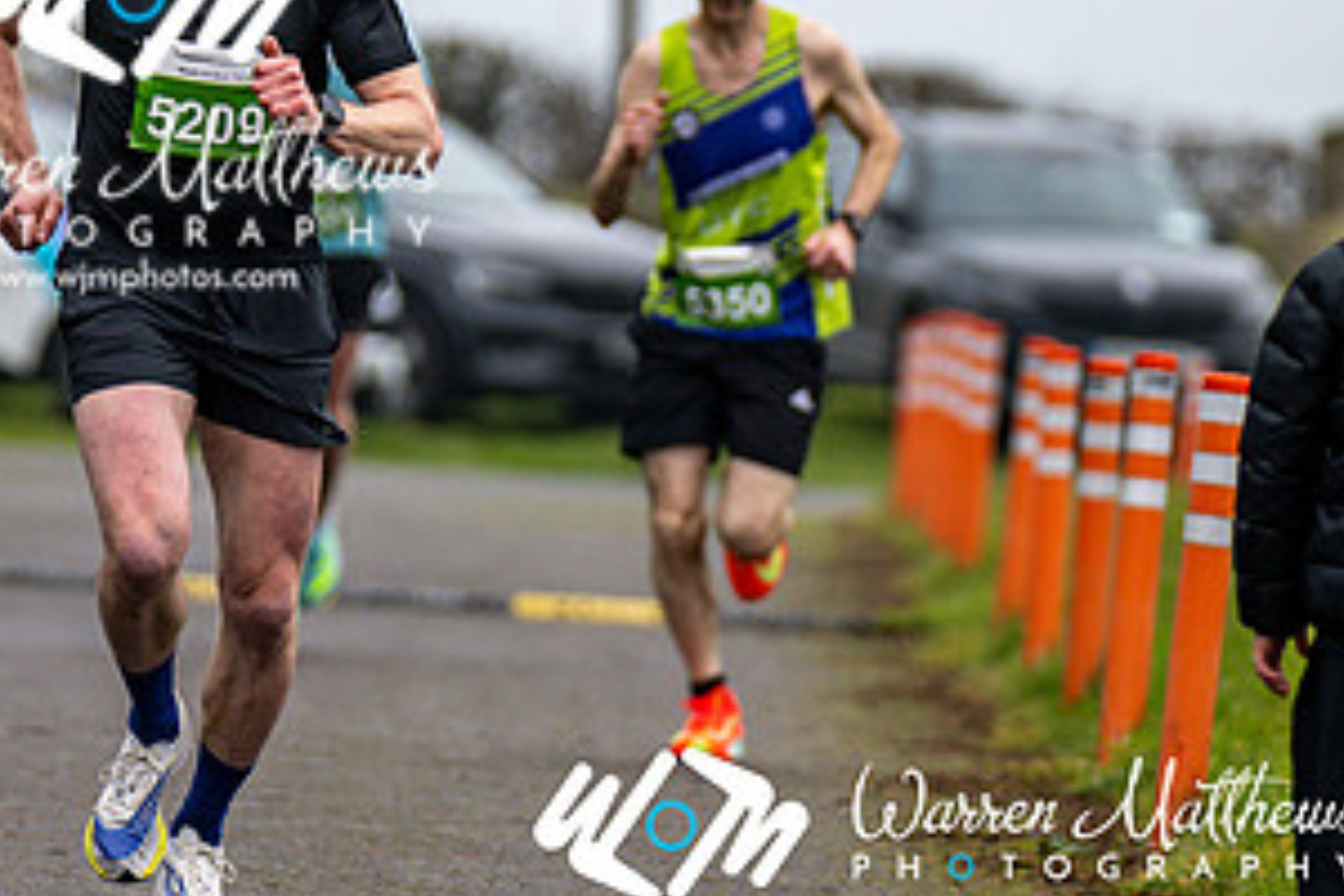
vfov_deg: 2.3
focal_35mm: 608
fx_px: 22697
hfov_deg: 3.4
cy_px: 90
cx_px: 134
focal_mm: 210
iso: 250
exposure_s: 1/1600
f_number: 2.8
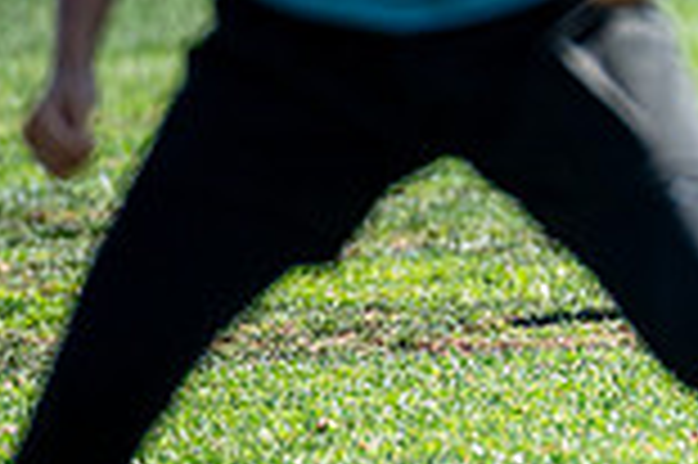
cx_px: 1676
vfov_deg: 0.8
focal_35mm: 1695
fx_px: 32829
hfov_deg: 1.2
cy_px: -231
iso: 220
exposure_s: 1/2000
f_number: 3.2
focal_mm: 300
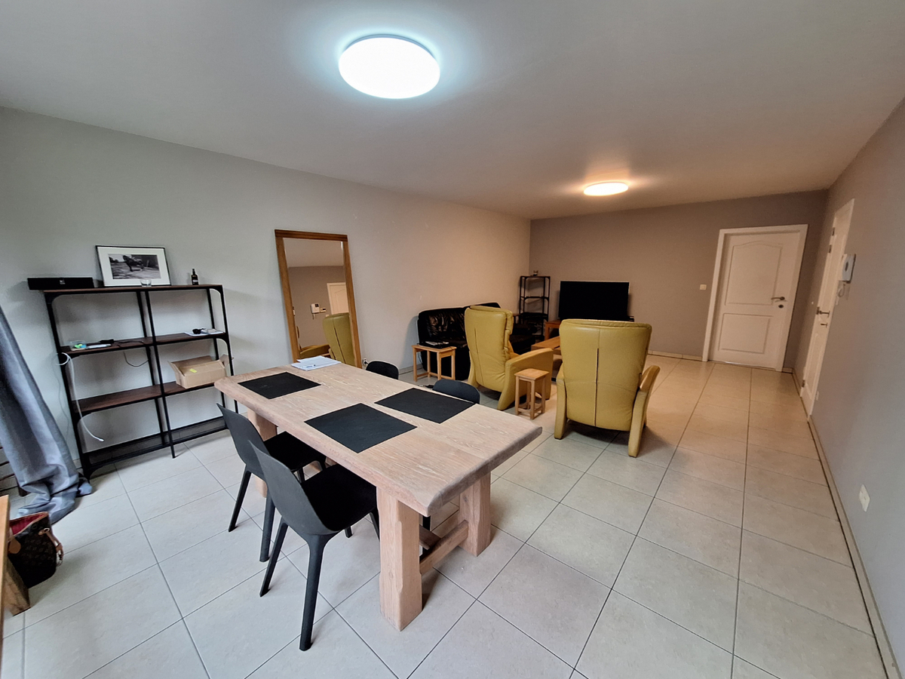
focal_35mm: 13
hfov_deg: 106.2
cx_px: 452
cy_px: 340
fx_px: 340
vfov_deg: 89.9
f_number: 2.2
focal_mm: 1.74
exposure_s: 1/50
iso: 125
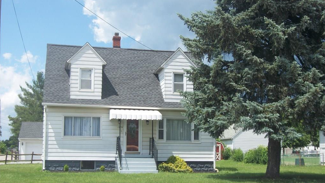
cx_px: 163
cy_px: 115
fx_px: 474
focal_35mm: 55
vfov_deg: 21.8
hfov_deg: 37.9
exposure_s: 1/100
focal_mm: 8.8
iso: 80
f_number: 11.2
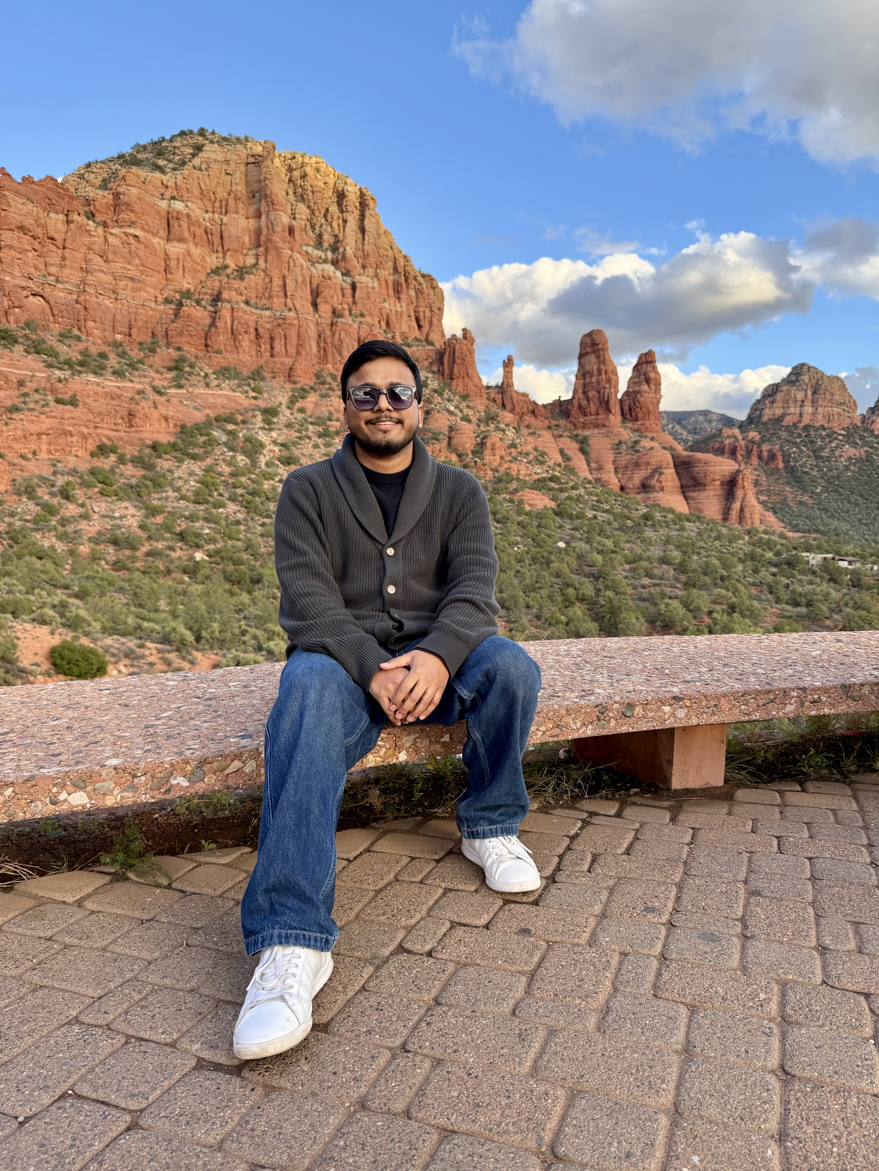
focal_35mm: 24
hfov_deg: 56.8
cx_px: 440
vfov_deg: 71.6
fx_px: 813
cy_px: 586
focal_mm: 6.76
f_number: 1.78
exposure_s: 1/878
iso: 100
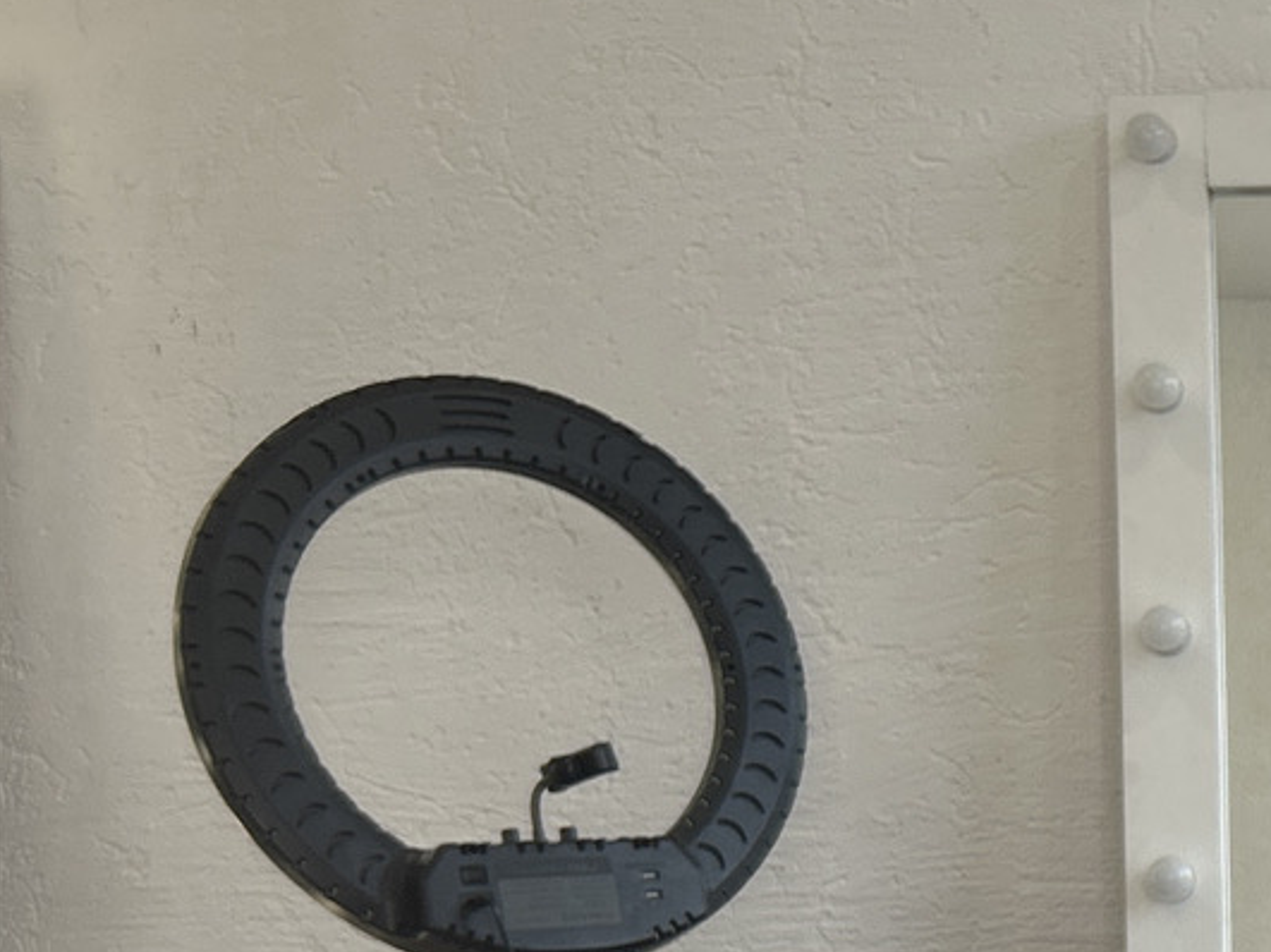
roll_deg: +1.7
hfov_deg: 17.7
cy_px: 897
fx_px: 3597
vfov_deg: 14.9
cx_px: 1984
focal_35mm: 98
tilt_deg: -1.3
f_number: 1.5
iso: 50
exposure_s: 1/419
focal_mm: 5.7
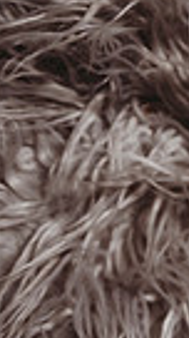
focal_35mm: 152
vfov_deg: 14.2
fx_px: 1361
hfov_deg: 6.8
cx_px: 657
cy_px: 205
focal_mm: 34
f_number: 2.8
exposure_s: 1/125
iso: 100
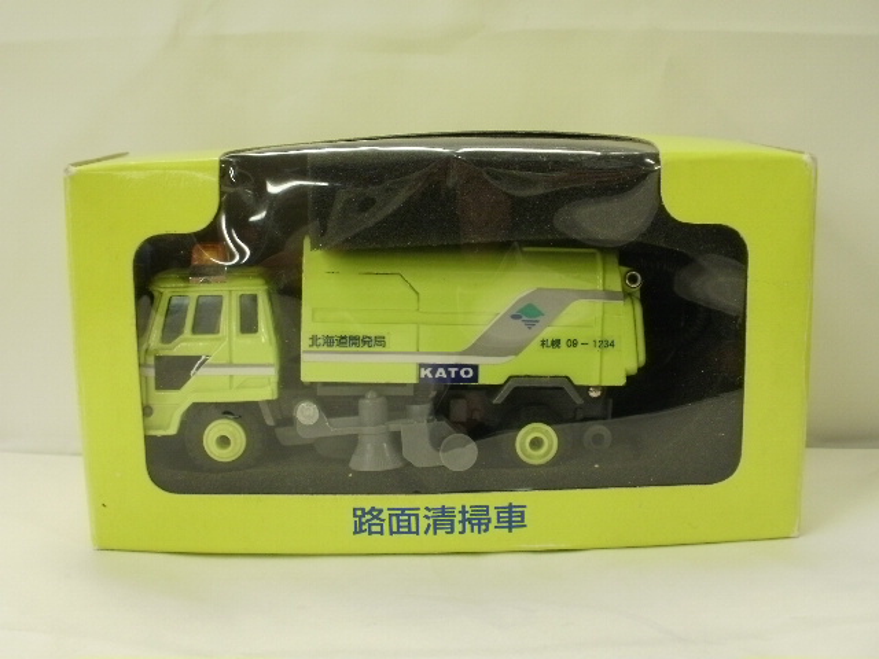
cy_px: 330
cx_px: 440
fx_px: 1117
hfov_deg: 42.9
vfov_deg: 32.9
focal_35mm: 44
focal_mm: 7.7
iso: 125
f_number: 4
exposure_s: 1/15
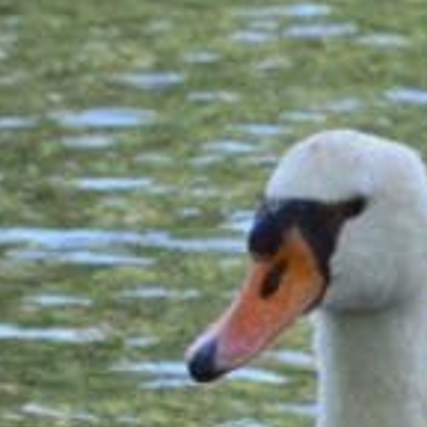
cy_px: 546
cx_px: 421
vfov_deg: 1.1
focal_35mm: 1536
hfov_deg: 1.1
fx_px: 21436
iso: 3200
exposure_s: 1/500
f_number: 11
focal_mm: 170
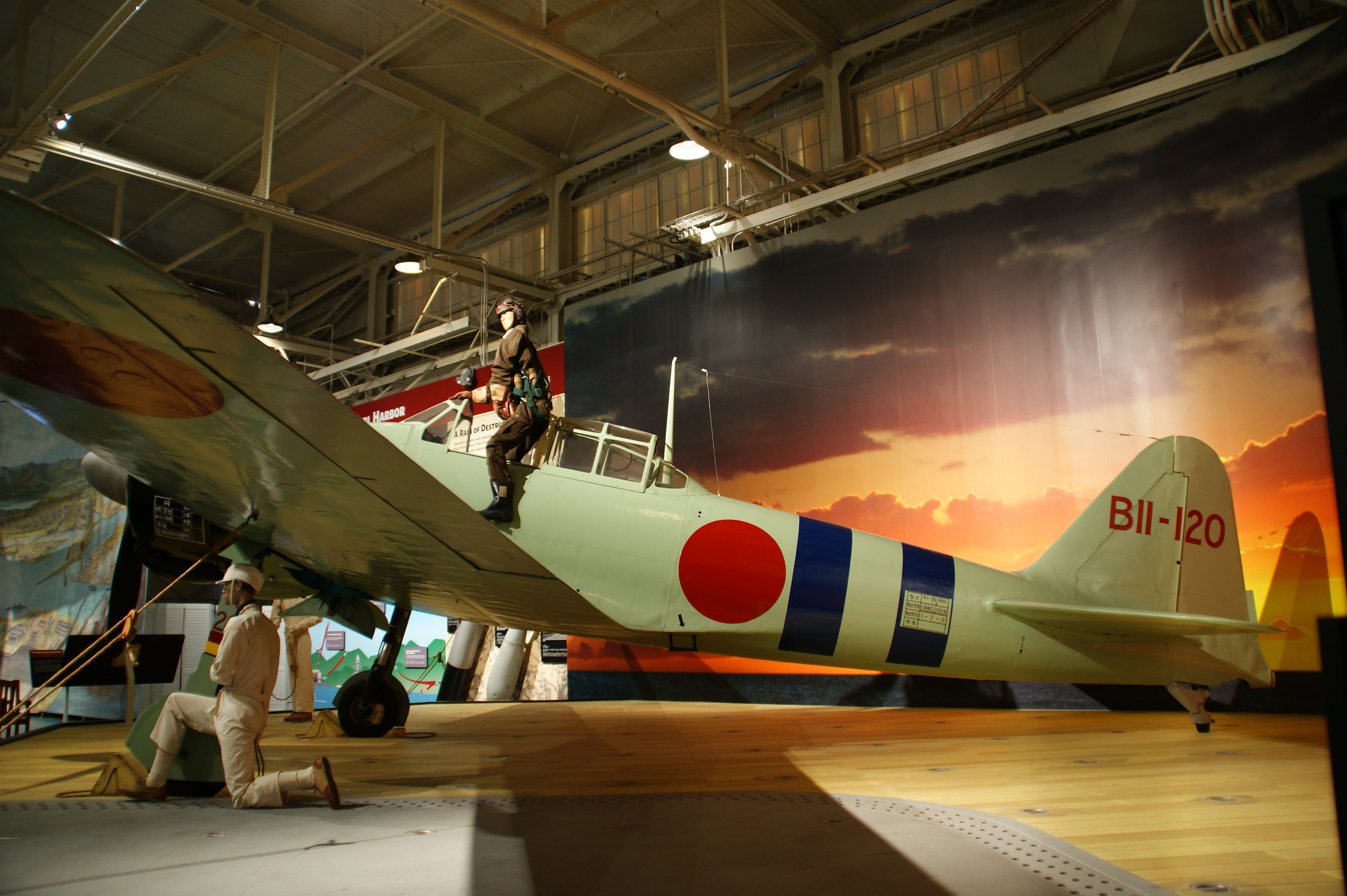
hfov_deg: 67.4
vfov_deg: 47.9
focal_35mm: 27
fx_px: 1010
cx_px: 674
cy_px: 448
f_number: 3.5
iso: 200
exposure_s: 1/4
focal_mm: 18
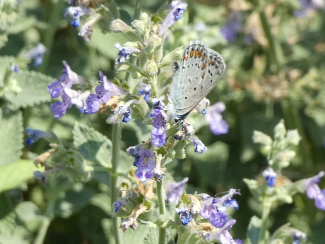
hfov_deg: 7.2
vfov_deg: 5.4
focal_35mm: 274
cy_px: 115
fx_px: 2572
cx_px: 159
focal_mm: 46.2
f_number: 5.5
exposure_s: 1/80
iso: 80
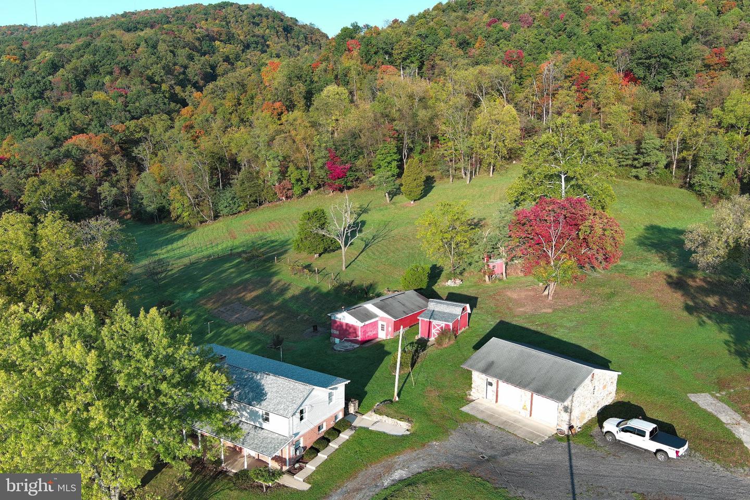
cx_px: 375
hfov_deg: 63.7
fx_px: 604
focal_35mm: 29
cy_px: 250
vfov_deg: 45.0
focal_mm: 10.57
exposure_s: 1/407
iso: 100
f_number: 2.8
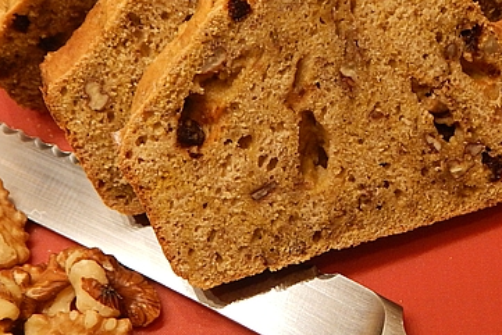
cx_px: 334
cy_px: 113
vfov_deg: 19.4
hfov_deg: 28.6
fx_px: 976
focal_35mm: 70
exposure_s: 1/30
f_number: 3.4
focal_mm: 6.8
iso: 400
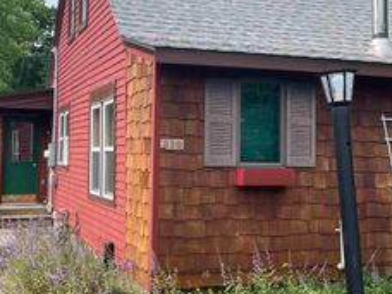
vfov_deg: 25.5
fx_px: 645
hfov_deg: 33.8
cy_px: 102
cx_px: 196
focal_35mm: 57
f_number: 1.6
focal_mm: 4.2
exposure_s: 1/1435
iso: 32
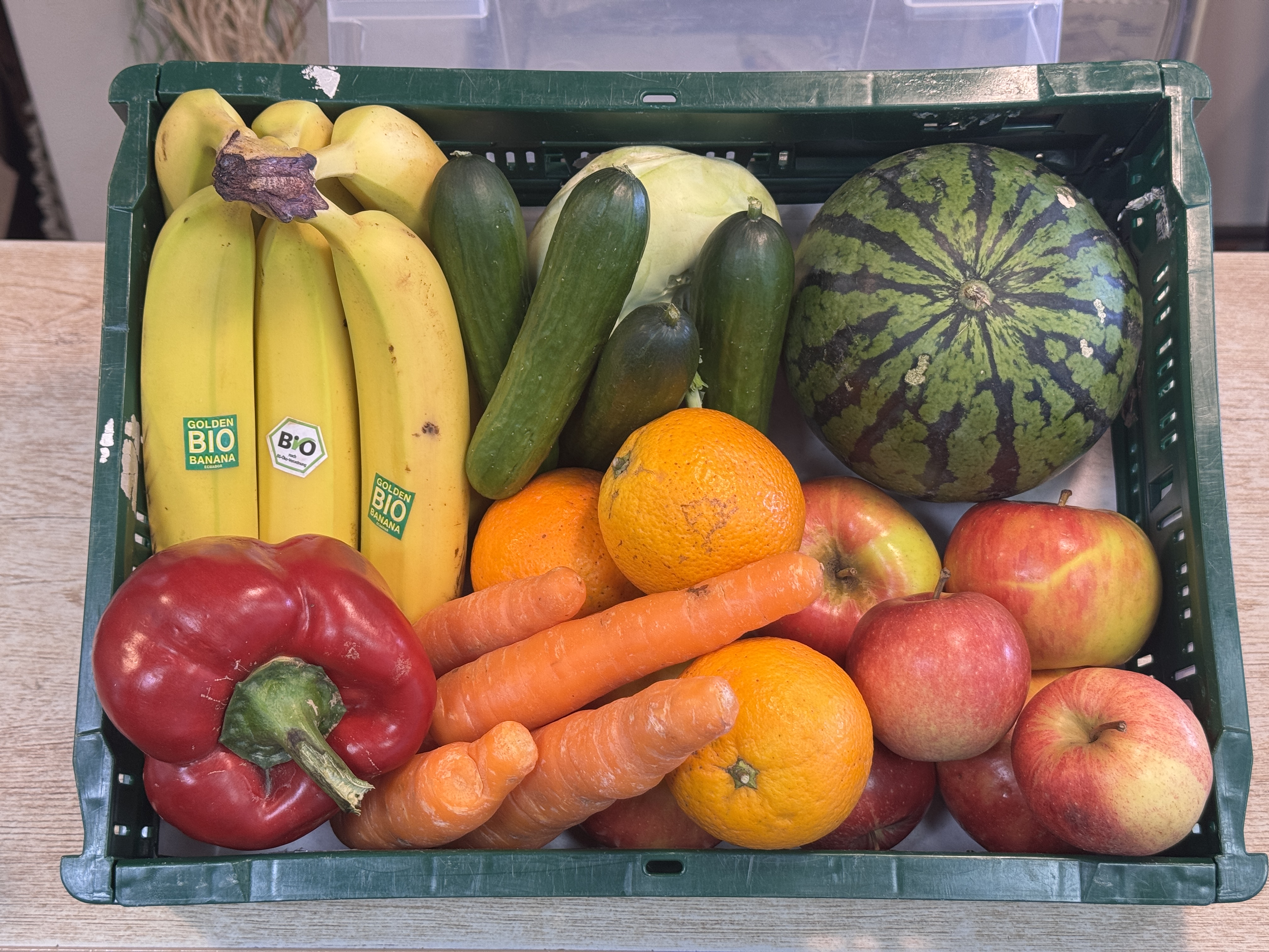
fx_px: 1760
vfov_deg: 30.3
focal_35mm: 48
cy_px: 476
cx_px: 634
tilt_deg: -46.2
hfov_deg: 39.7
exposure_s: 1/50
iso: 64
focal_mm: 6.76
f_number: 1.78
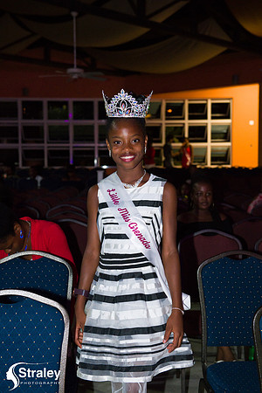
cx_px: 131
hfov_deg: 24.6
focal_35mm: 55
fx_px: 600
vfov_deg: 36.2
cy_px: 196
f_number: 5
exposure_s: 1/160
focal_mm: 55
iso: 4000
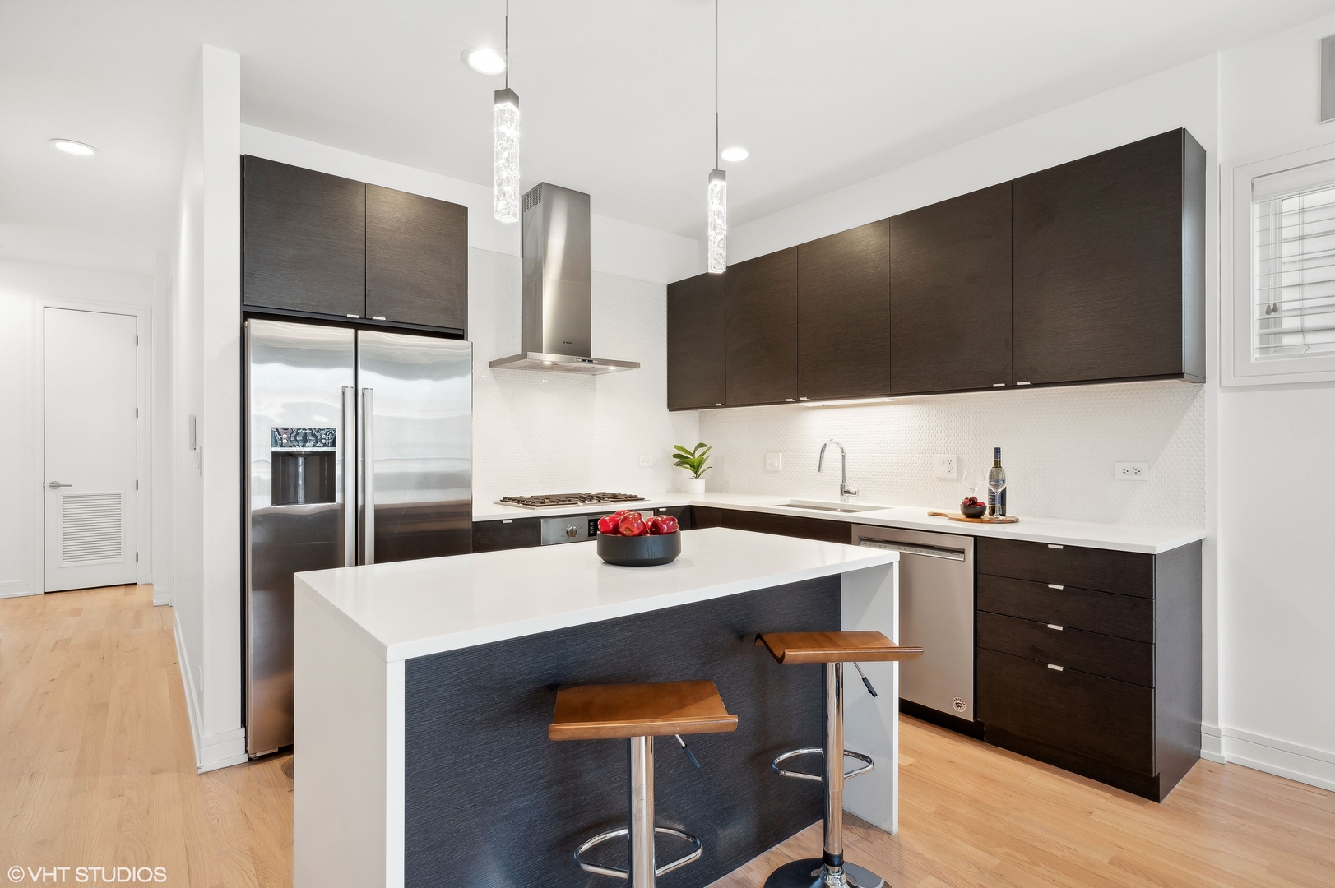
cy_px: 444
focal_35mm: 17
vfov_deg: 70.4
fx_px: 630
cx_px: 668
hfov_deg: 93.3
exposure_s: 1/4
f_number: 9.5
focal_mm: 17
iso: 200
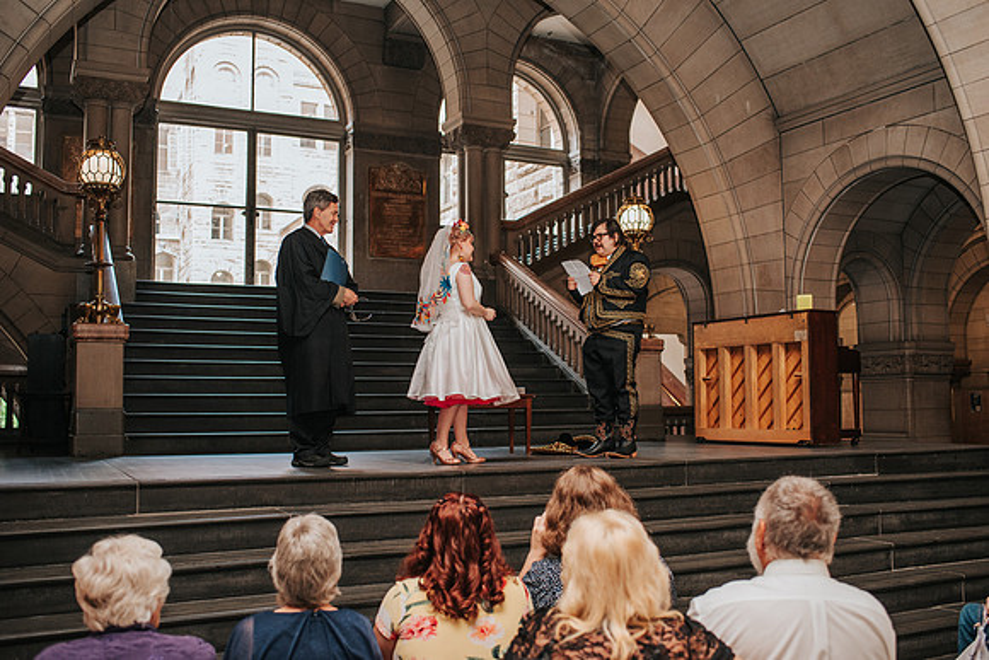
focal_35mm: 36
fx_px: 982
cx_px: 494
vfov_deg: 37.1
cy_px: 330
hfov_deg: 53.4
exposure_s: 1/200
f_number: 3.2
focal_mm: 35
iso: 1000
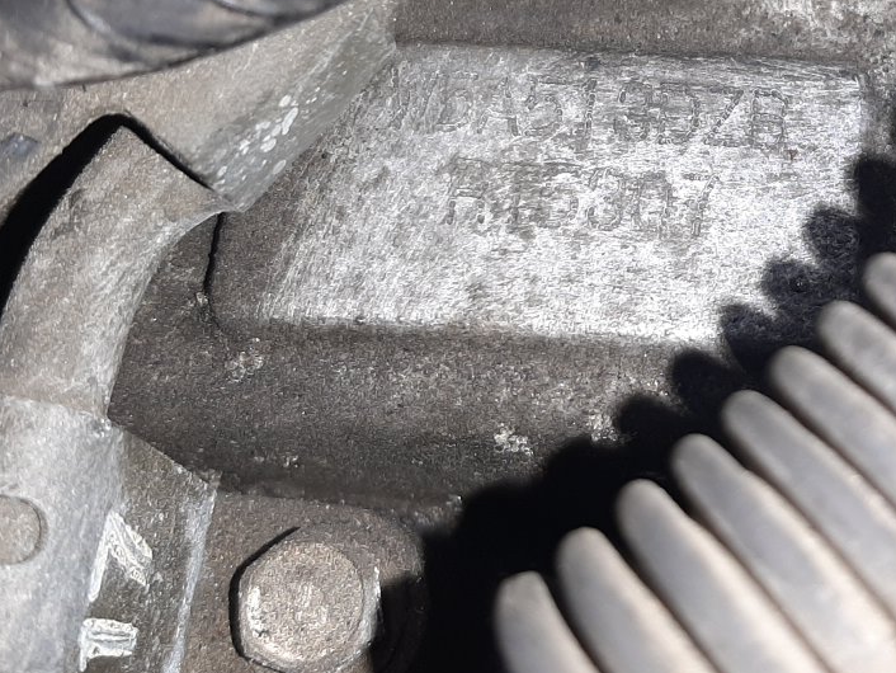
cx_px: 660
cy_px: 157
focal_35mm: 53
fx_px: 1372
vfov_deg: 27.1
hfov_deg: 35.4
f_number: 1.7
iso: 186
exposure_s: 1/25
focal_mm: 3.93
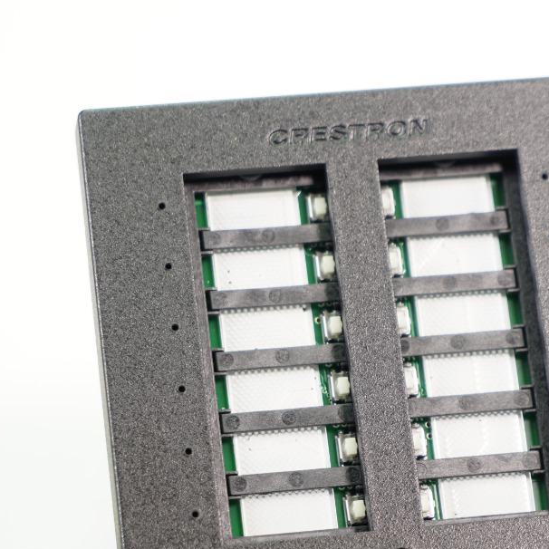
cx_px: 406
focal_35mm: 159
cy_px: 405
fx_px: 2853
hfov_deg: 11.0
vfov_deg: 11.0
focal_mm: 70
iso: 100
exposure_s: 1/20
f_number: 4
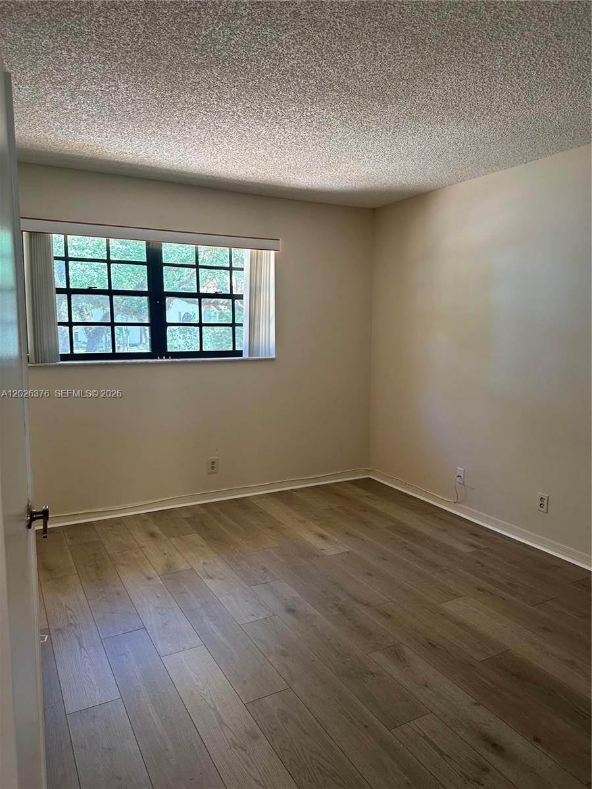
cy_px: 394
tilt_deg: -4.9
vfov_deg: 71.6
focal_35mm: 24
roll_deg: +0.4
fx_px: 547
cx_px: 296
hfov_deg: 56.8
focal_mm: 6.86
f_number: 1.78
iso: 125
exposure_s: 1/60
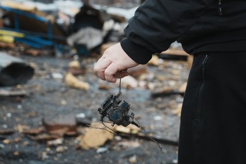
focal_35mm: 75
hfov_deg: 27.0
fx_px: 513
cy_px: 82
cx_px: 123
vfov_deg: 18.2
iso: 200
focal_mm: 75
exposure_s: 1/100
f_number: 5.6
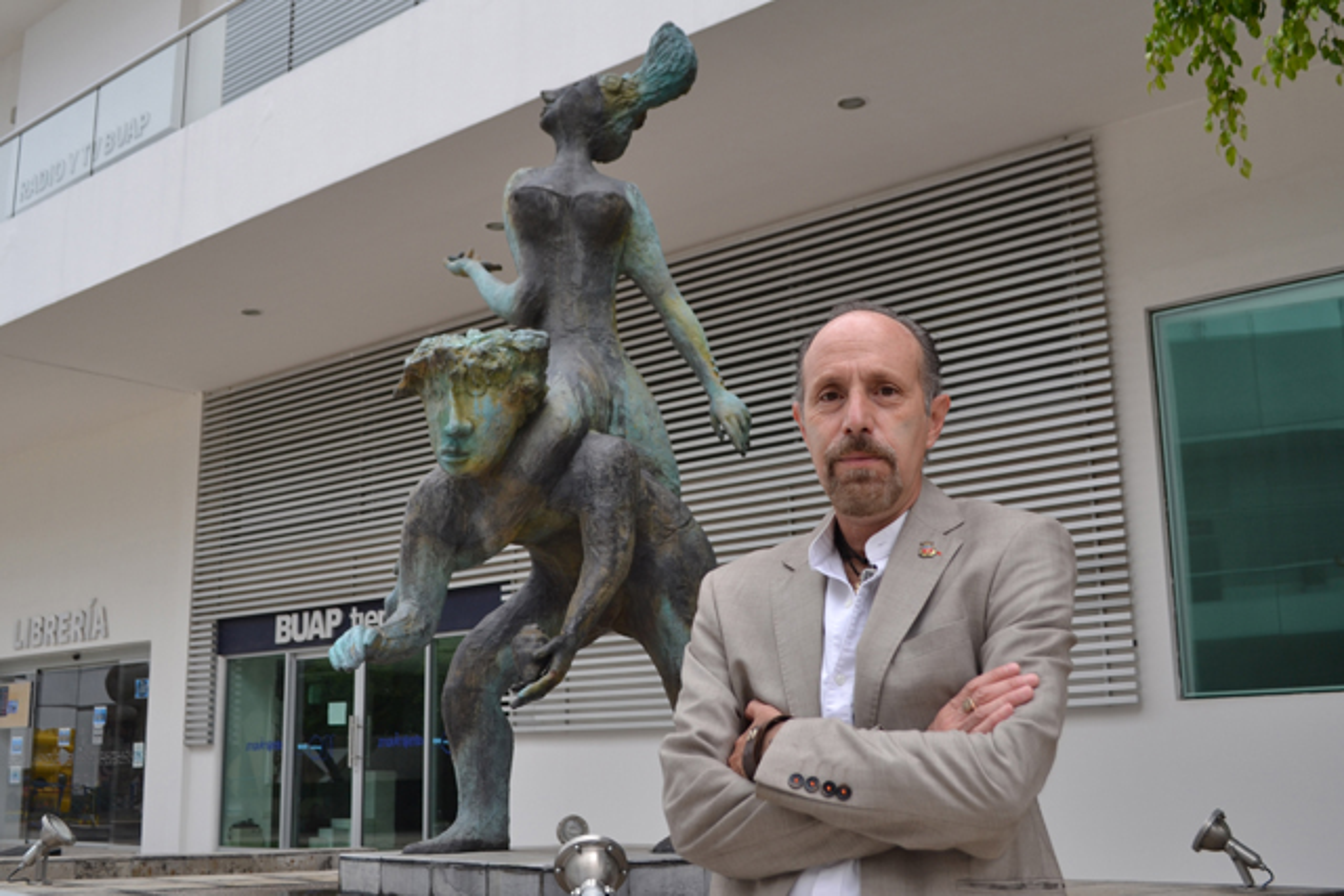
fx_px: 1232
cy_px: 448
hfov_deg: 57.2
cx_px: 672
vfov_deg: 40.0
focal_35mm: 33
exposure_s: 1/160
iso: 100
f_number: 5
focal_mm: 22
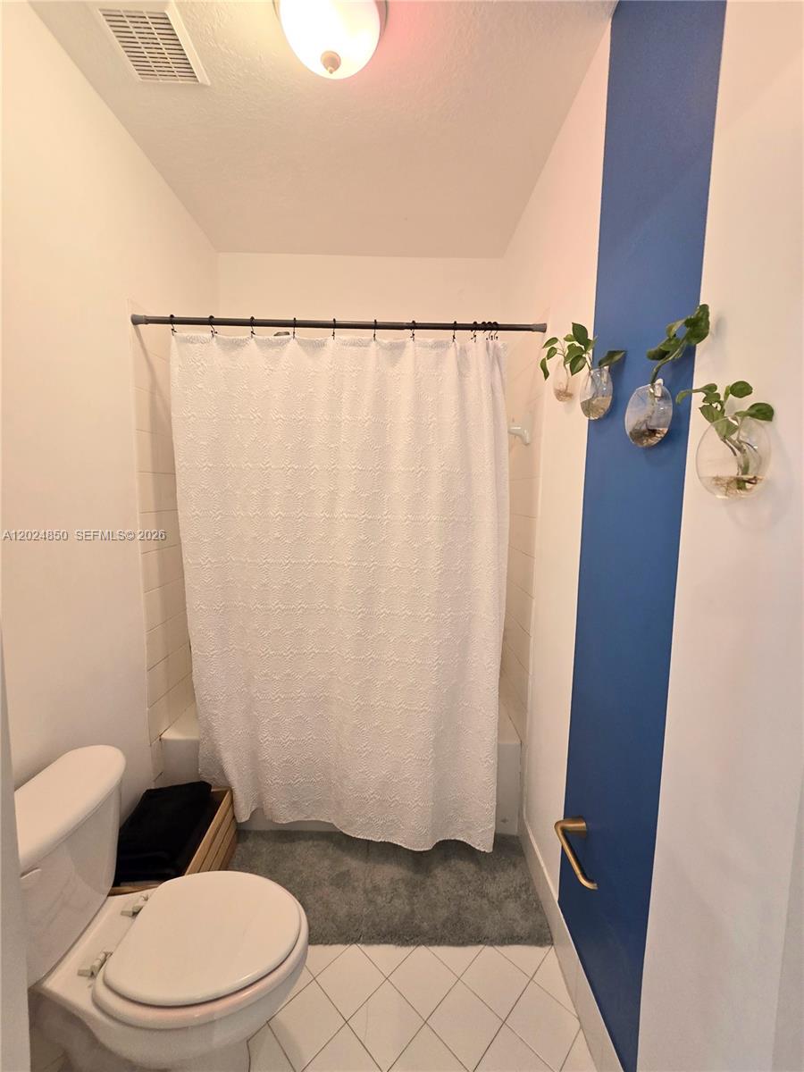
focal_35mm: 13
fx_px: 403
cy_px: 536
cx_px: 402
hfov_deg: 89.9
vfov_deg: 106.2
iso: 160
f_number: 2.2
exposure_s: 1/60
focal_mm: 2.2
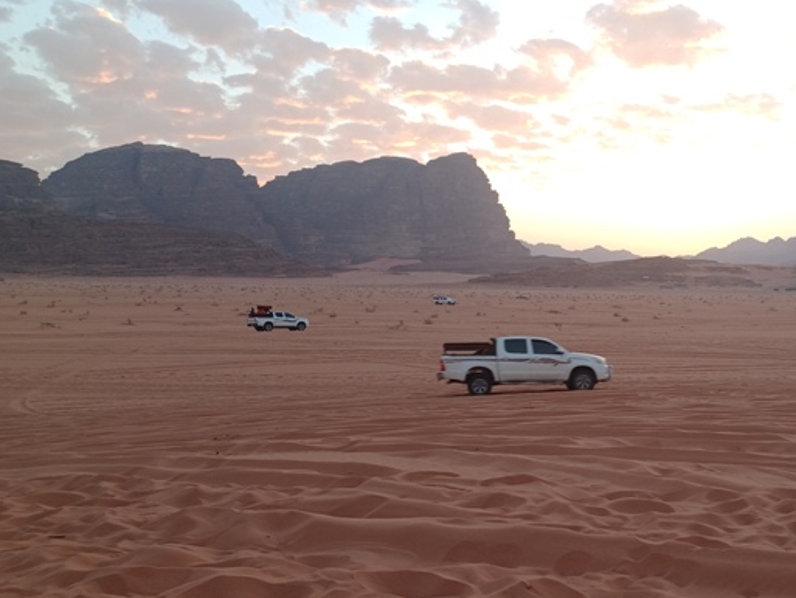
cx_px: 562
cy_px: 336
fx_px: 897
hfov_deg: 46.7
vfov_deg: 36.8
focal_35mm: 39
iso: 40
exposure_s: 1/50
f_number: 1.8
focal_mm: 4.6
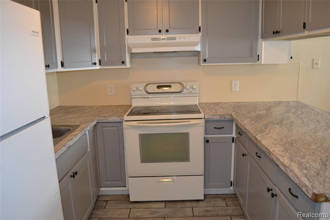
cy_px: 110
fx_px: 247
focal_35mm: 27
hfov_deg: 67.4
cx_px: 165
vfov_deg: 47.9
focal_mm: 18
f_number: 3.5
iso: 720
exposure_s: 1/60
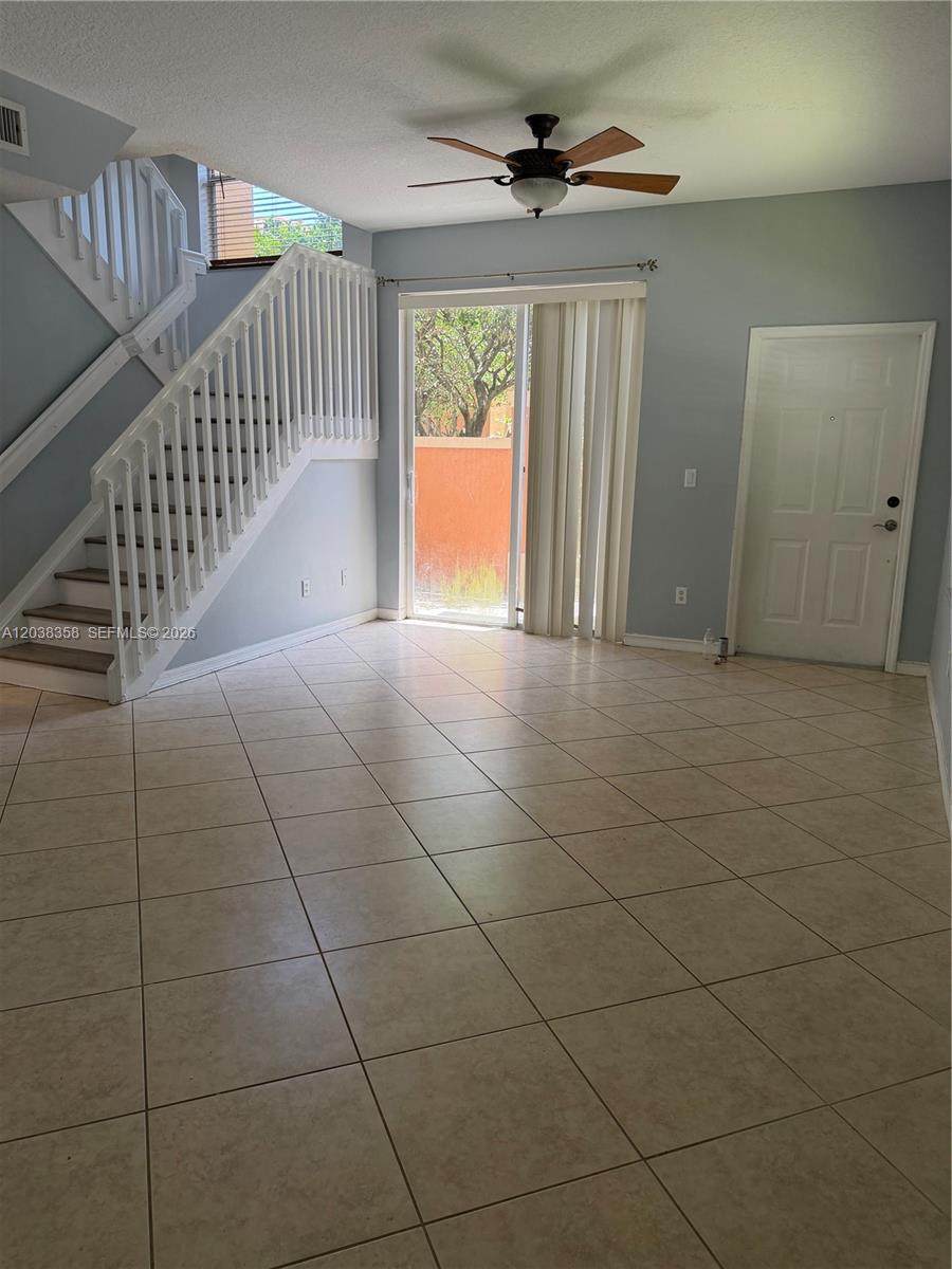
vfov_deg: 71.6
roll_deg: -0.4
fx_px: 880
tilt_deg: -12.6
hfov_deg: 56.8
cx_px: 476
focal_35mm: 24
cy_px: 634
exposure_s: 1/125
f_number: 1.78
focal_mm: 6.76
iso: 160
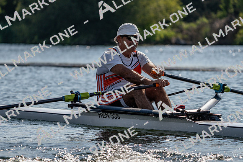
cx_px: 122
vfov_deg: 5.9
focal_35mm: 232
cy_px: 81
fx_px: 1566
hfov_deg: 8.9
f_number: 5.6
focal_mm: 232
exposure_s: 1/1600
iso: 100
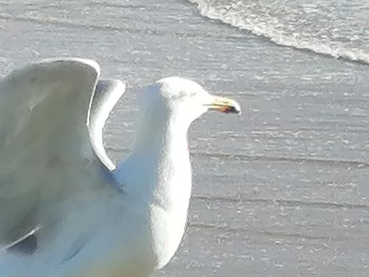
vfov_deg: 3.8
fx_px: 4167
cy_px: 171
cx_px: 74
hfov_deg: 5.1
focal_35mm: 391
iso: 50
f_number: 1.8
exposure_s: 1/967
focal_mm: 3.62
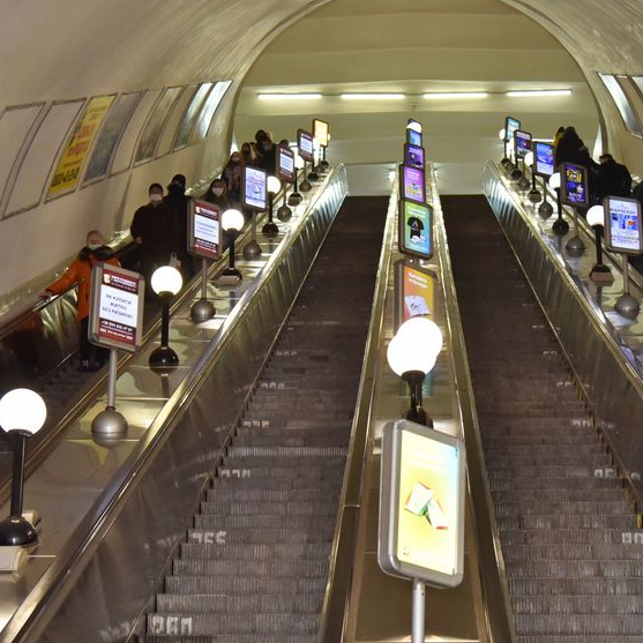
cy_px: 364
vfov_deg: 18.5
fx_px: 1975
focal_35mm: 94
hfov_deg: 18.5
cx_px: 342
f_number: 4
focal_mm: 44
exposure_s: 1/200
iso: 2000
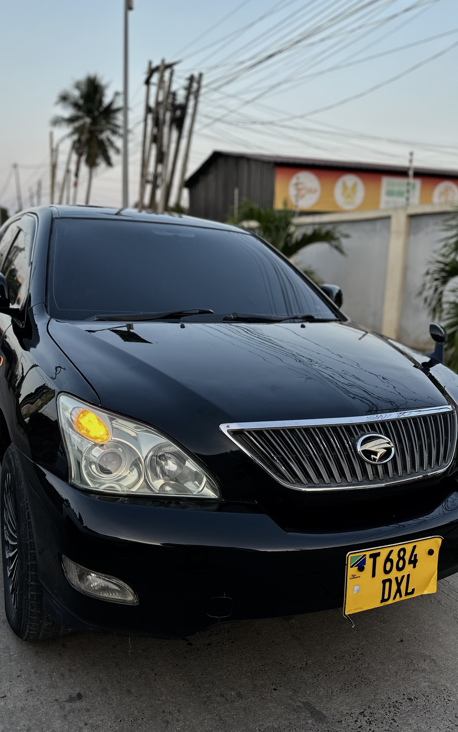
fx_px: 579
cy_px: 355
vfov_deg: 64.6
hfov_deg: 43.2
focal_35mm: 29
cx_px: 226
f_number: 1.78
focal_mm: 6.86
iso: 80
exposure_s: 1/254
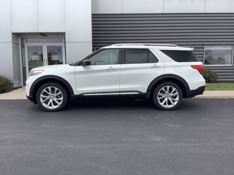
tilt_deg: -6.2
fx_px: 210
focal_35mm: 31
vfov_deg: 45.4
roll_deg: +0.3
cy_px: 88
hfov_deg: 58.4
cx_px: 117
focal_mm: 3.3
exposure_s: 1/422
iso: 25
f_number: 2.4
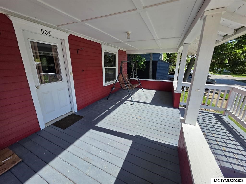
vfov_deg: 89.9
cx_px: 123
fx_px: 92
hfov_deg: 106.2
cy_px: 92
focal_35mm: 13
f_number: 1.9
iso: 40
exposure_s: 1/1258
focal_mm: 2.2
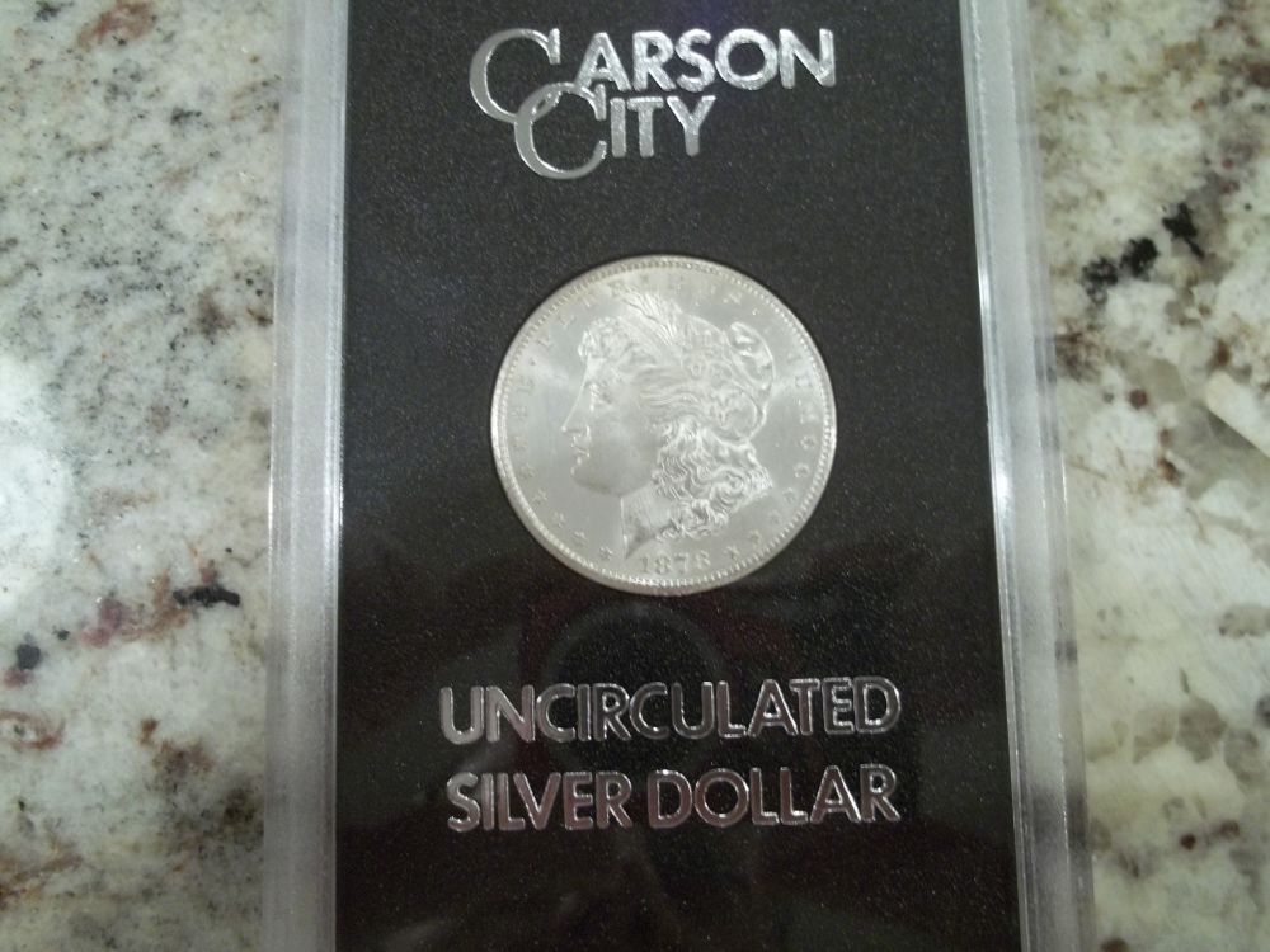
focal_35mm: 36
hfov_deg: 51.4
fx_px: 1321
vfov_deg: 39.7
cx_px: 635
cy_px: 476
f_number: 3.1
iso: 160
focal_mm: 6.5
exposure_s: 1/15
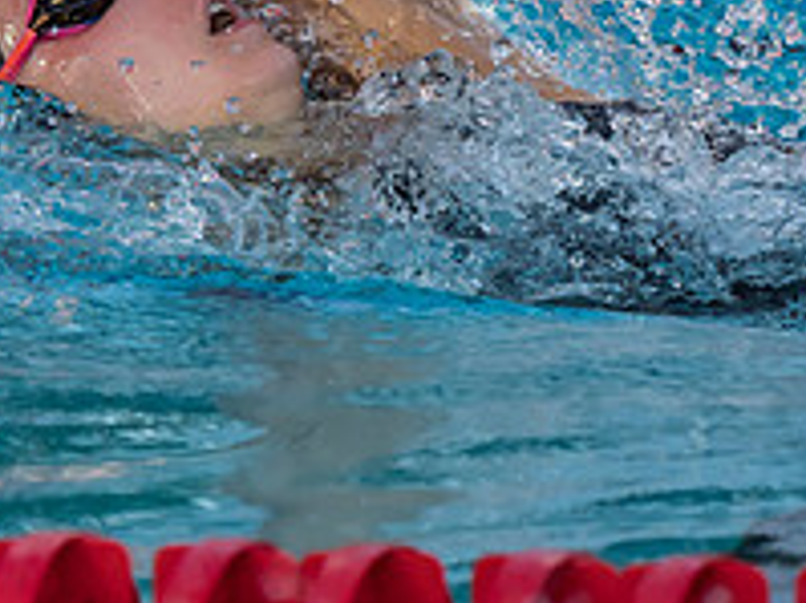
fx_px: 27226
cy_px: -192
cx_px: 142
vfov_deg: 1.3
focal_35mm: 1170
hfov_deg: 1.7
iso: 400
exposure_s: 1/1000
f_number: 4.5
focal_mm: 200
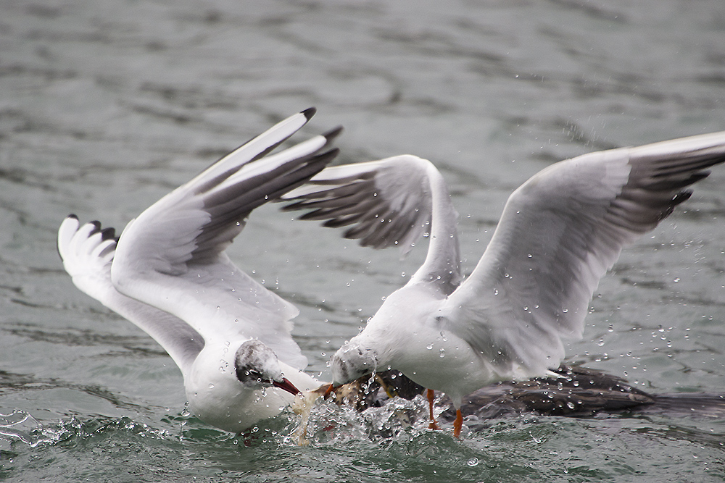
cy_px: 242
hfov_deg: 2.7
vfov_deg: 1.8
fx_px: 15105
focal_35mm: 750
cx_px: 362
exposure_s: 1/1000
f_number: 6.3
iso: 400
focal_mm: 500
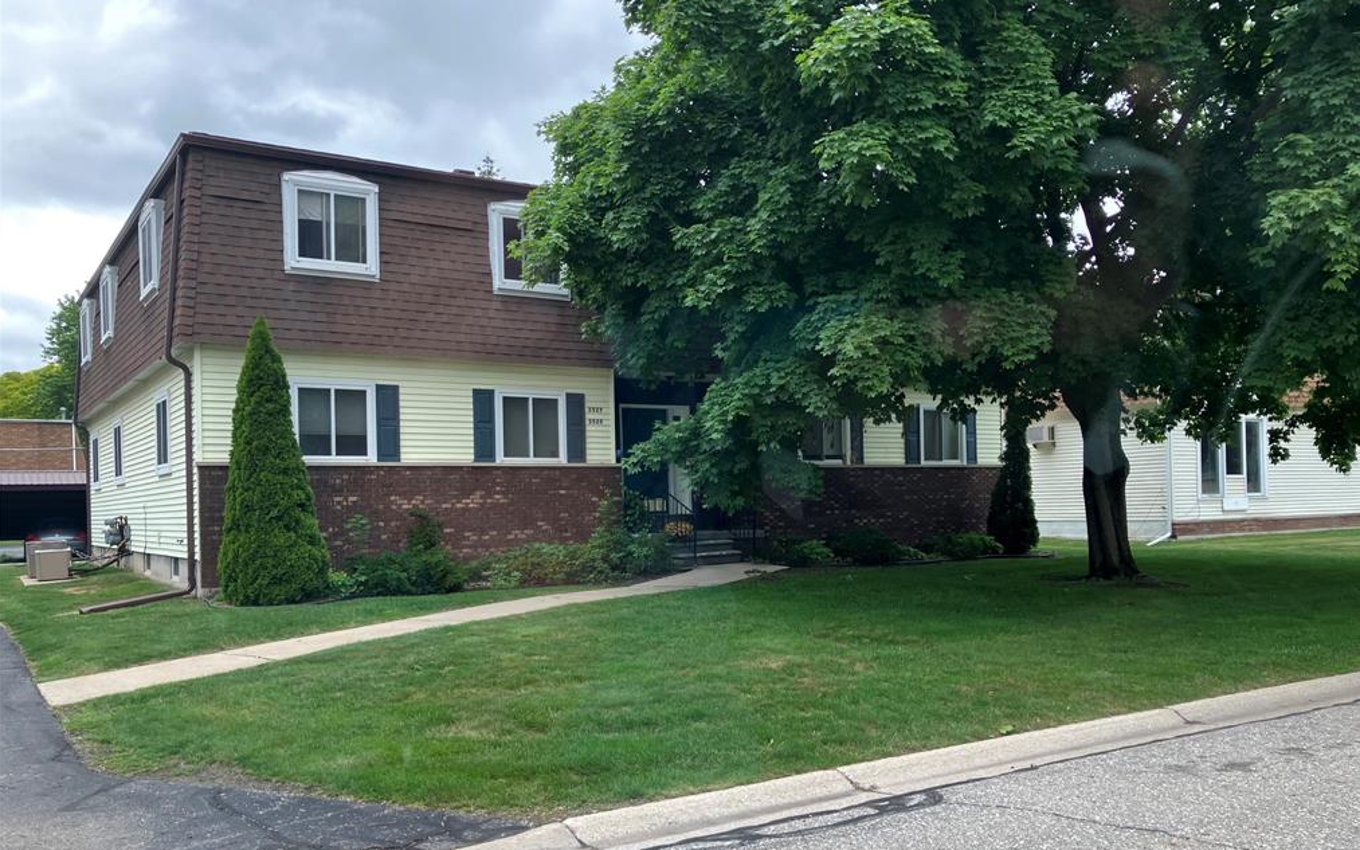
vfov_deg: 41.7
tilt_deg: -0.8
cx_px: 686
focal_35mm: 30
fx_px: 1112
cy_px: 483
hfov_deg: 62.9
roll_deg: +1.8
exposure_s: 1/169
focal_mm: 3.99
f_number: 1.8
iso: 25
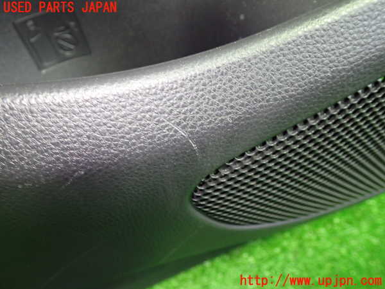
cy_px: 144
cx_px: 192
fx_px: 334
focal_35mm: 30
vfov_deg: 46.8
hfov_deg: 60.0
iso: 400
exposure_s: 1/30
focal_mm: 5.4
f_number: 2.3
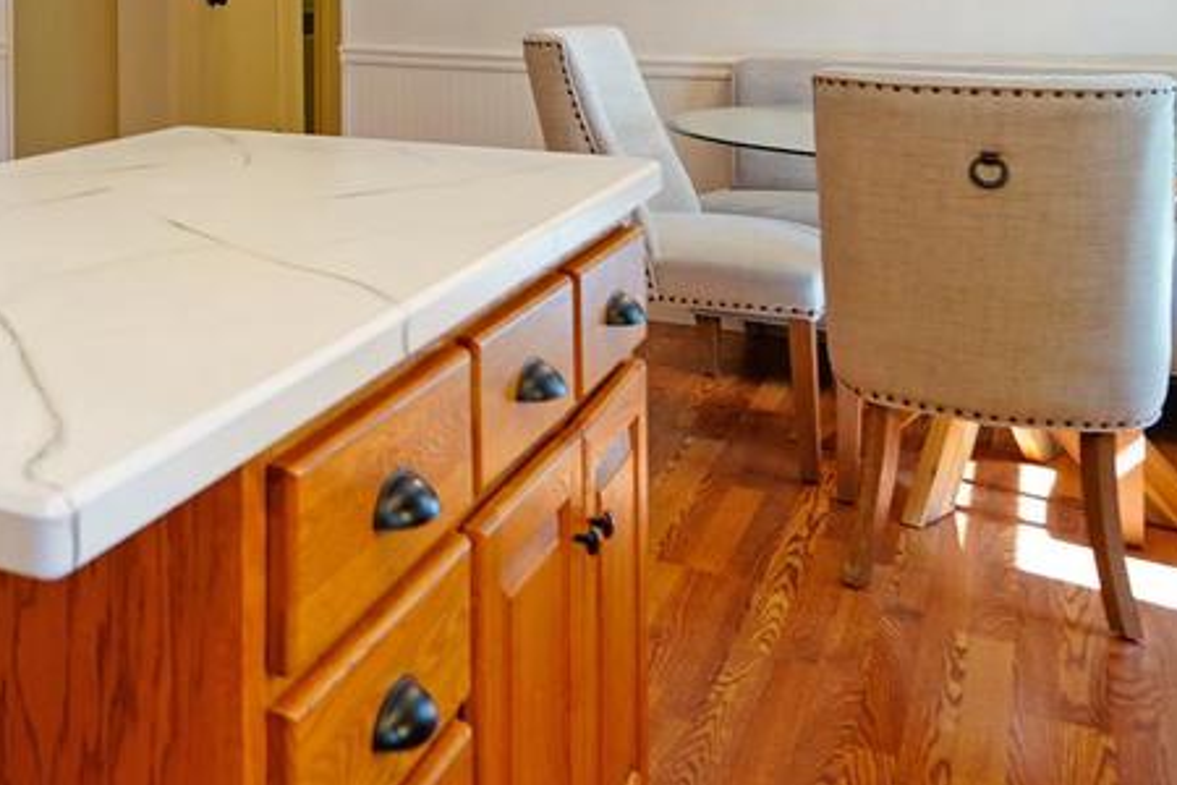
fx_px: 1569
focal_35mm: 48
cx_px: -105
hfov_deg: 35.4
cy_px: -73
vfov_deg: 26.0
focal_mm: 10
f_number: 2.8
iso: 200
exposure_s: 1/30
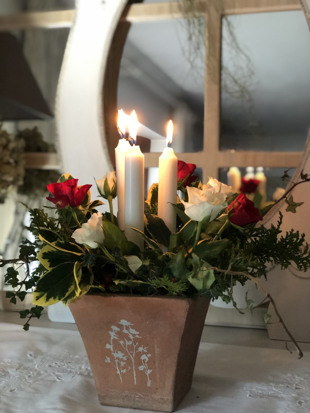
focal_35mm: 57
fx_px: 681
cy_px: 206
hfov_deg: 25.7
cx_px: 155
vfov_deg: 33.8
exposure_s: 1/30
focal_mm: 6.6
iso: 500
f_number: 2.8
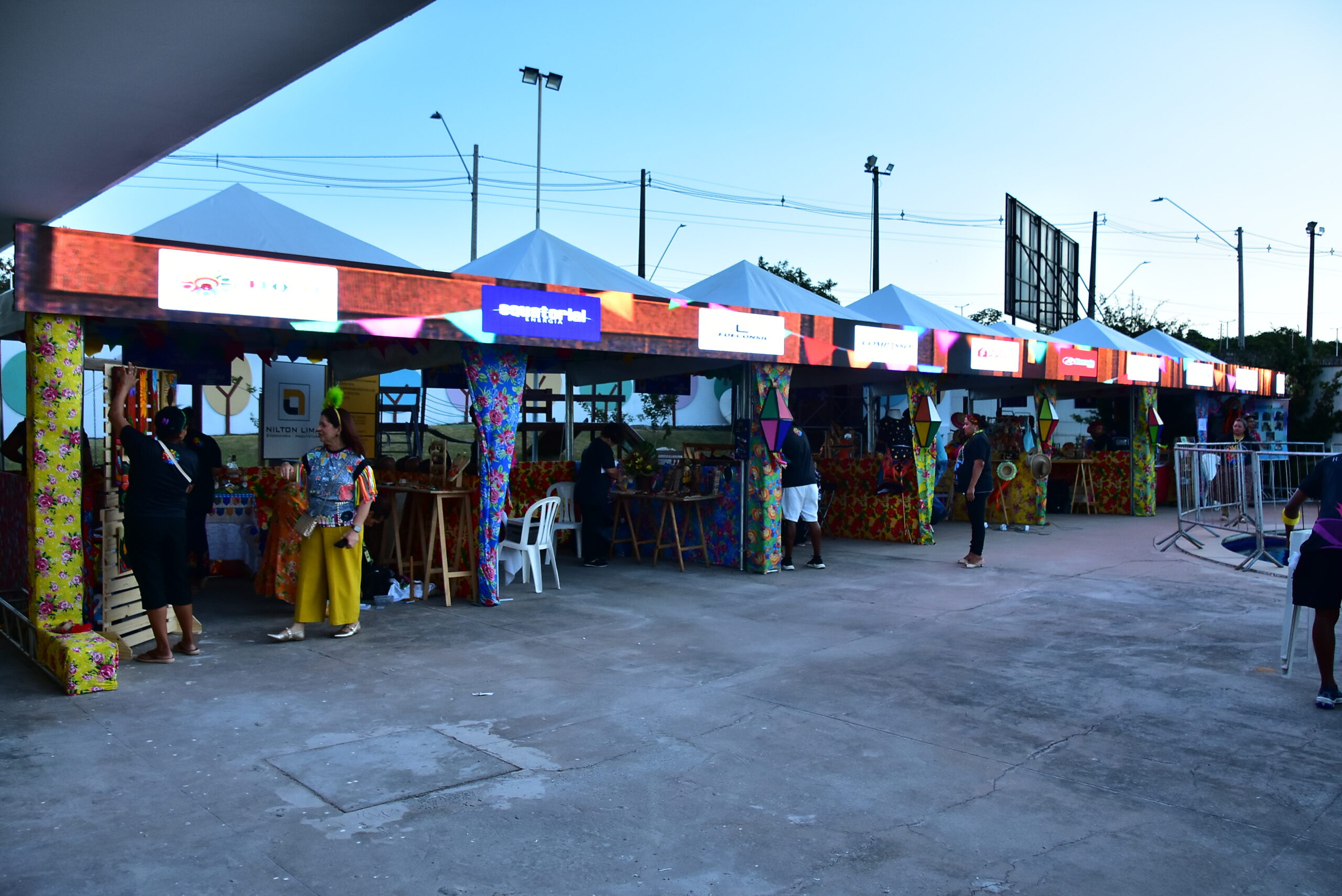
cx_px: 671
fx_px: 1007
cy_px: 448
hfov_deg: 67.4
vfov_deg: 48.0
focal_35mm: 27
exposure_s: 1/125
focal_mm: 18
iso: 500
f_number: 5.6
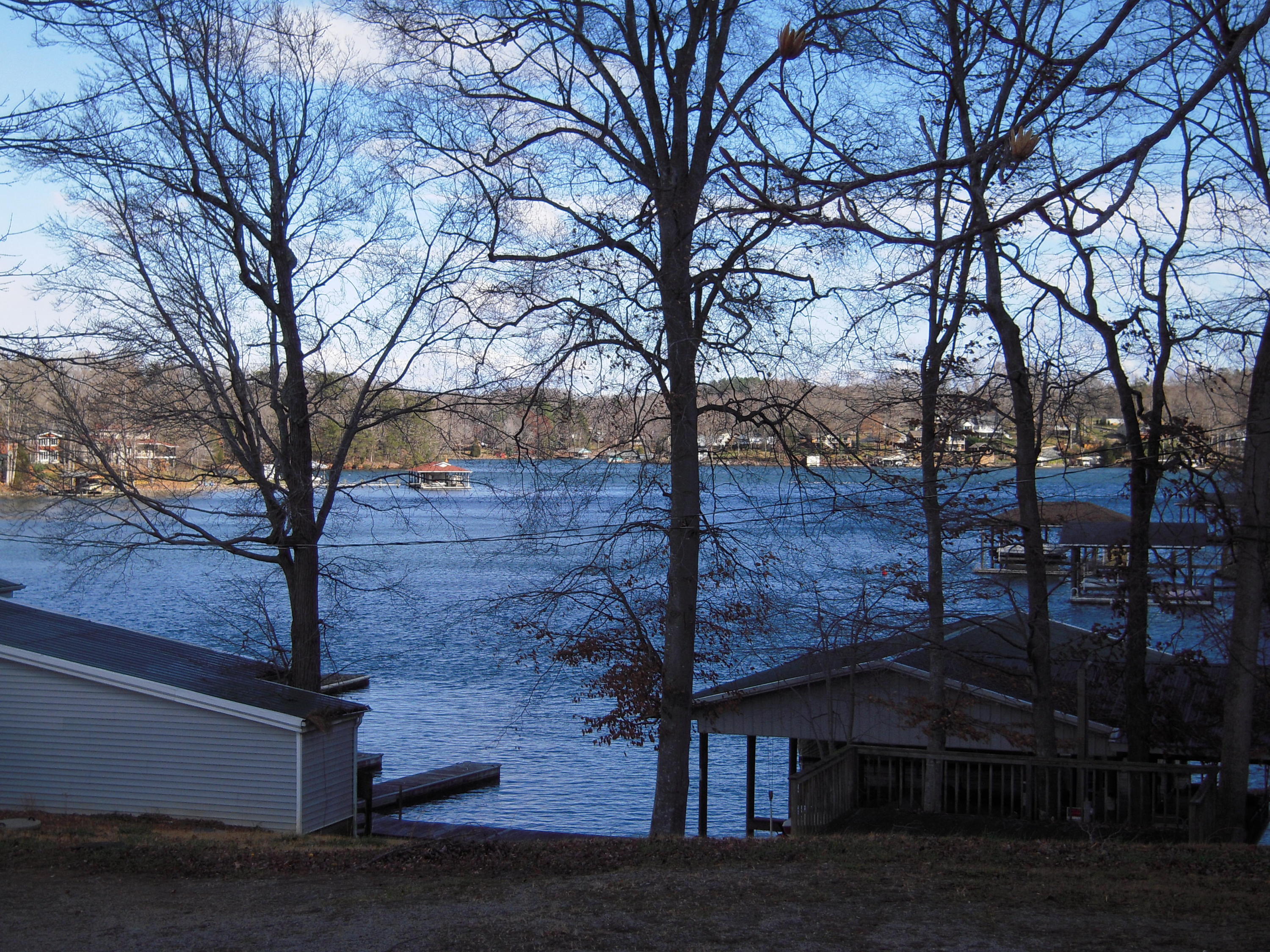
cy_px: 476
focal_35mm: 59
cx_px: 635
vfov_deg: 24.8
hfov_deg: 32.7
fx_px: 2165
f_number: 3.9
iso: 100
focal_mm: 10.5
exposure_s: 1/500
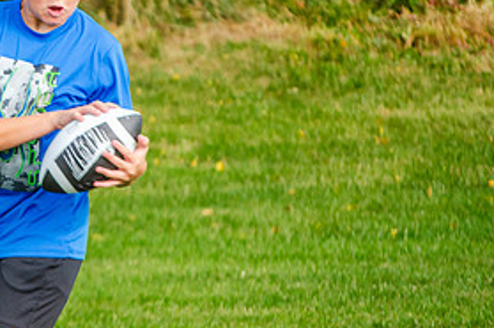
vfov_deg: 3.3
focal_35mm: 421
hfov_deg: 4.9
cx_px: 4
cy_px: -2
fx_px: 5767
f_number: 5.6
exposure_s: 1/500
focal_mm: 135
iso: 360
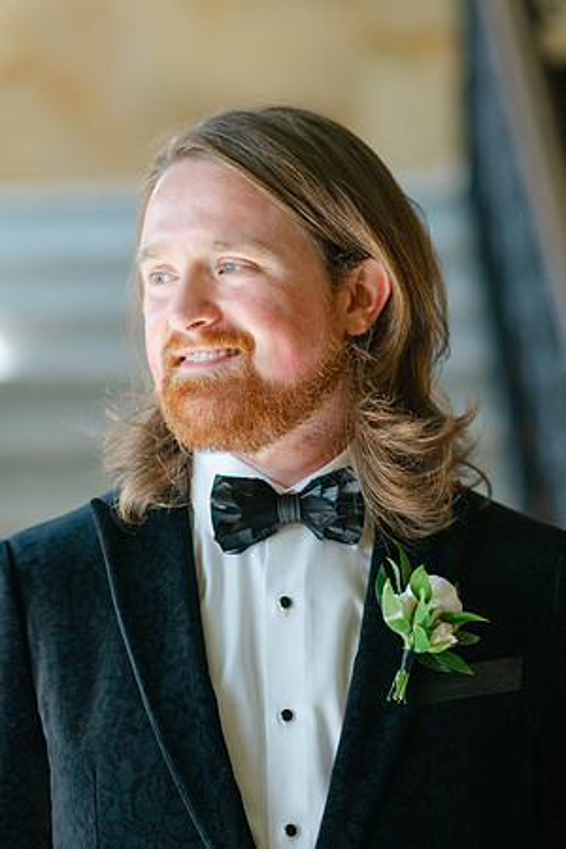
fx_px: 2995
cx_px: 283
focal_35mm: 127
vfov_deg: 16.1
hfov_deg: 10.8
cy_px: 424
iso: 400
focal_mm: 85
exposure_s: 1/500
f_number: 1.8
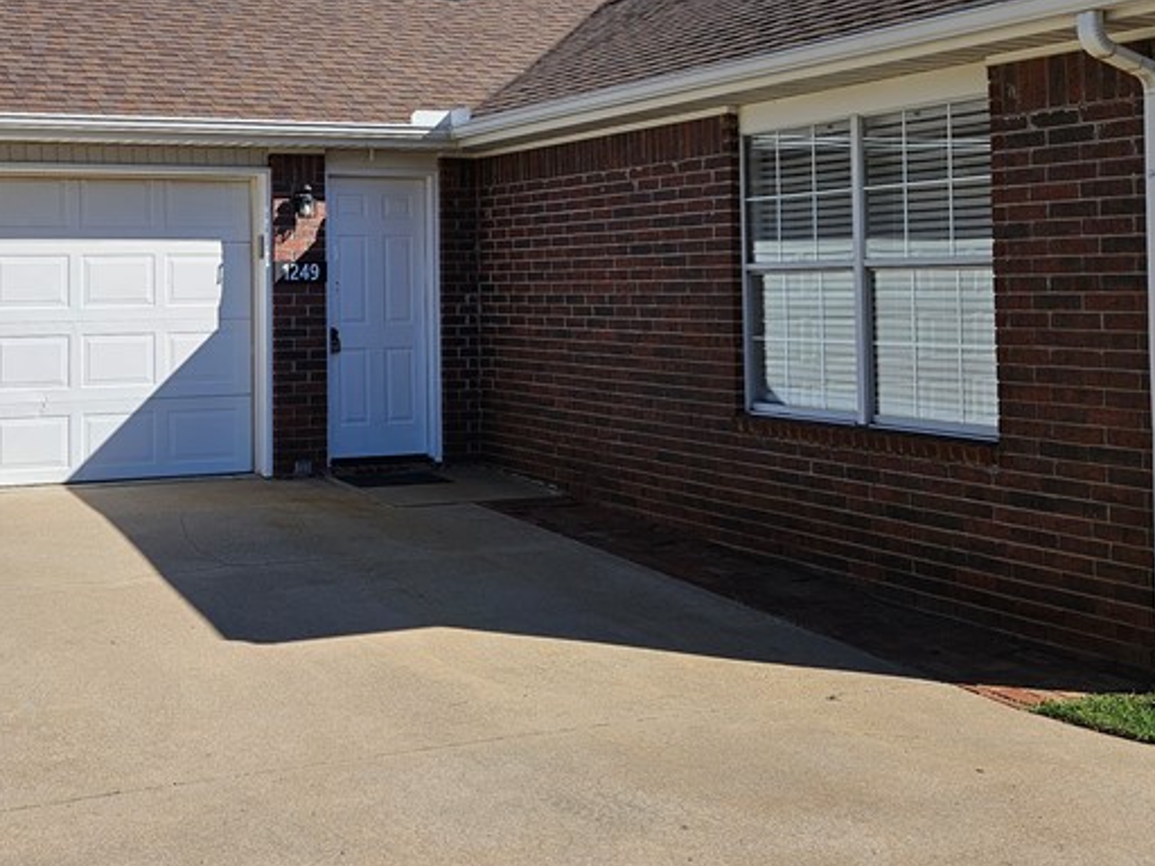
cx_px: 359
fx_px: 1535
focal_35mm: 46
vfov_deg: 31.2
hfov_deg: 40.6
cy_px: 266
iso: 25
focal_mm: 5.4
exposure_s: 1/2517
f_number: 1.8
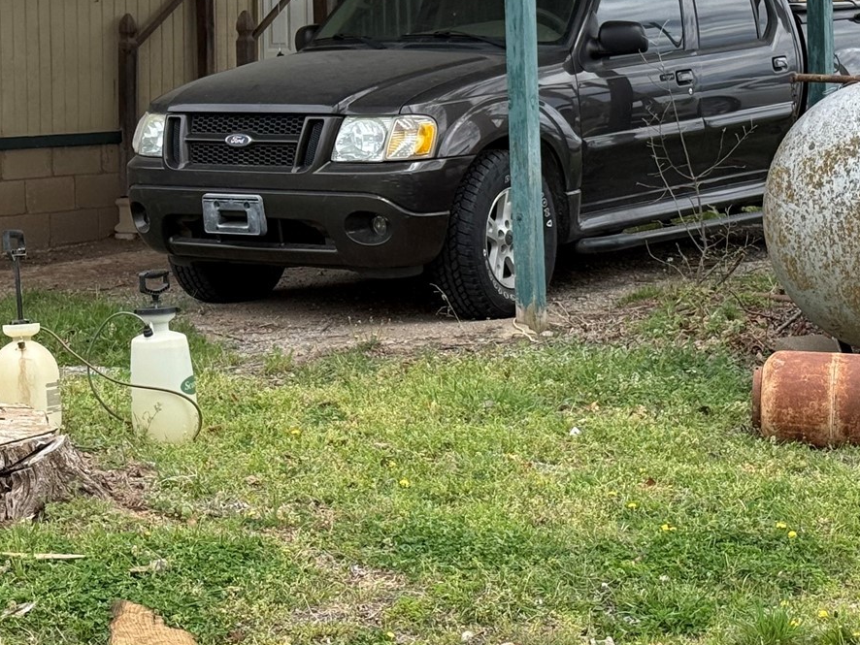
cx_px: 260
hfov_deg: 18.8
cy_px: 157
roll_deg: +1.0
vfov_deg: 14.2
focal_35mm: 104
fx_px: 2584
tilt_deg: -2.7
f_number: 1.78
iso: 80
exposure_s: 1/2494
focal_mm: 6.76
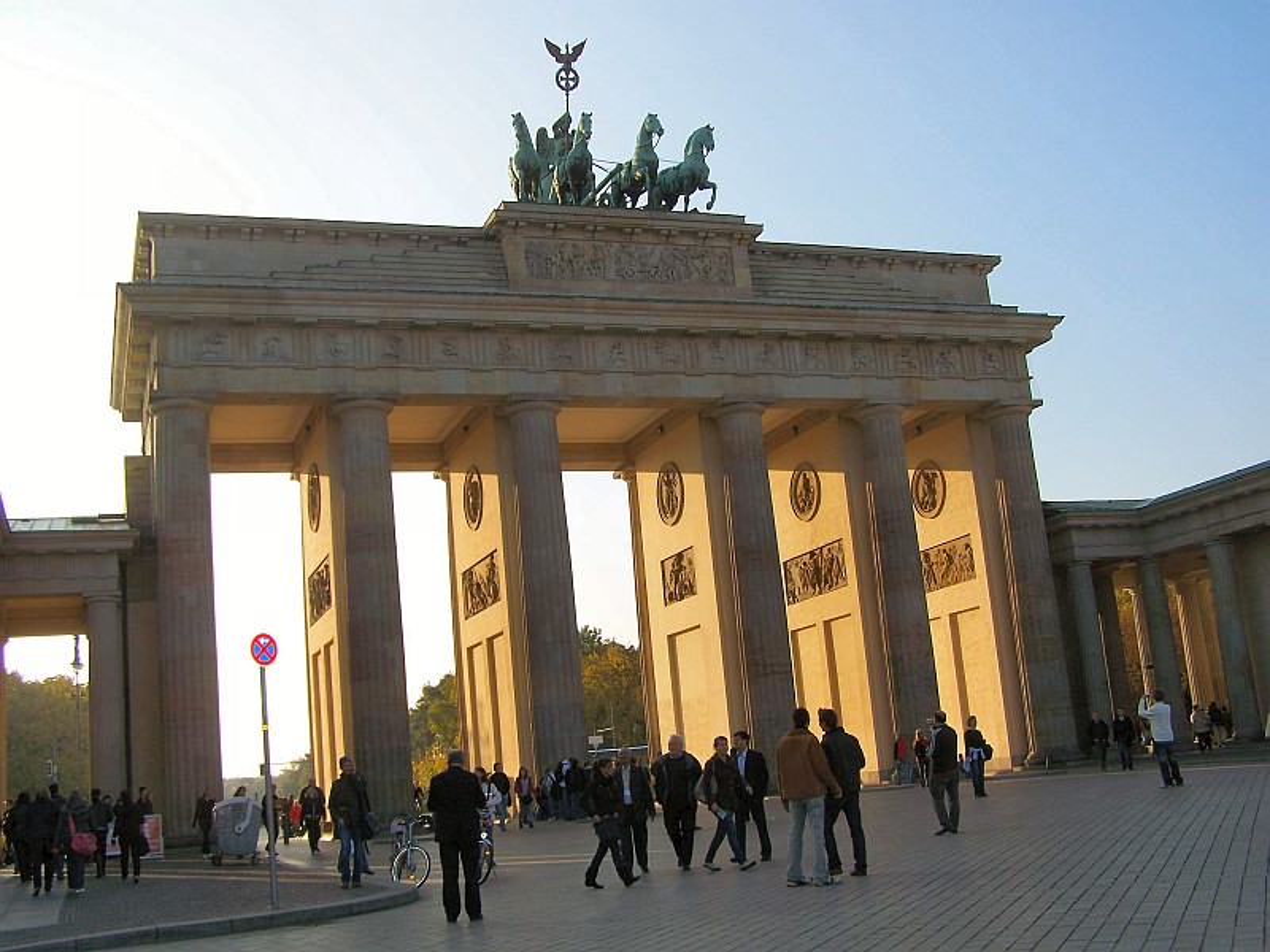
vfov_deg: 37.7
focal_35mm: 38
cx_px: 635
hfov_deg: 49.0
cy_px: 476
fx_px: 1394
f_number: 4
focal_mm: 6.3
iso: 64
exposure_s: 1/500
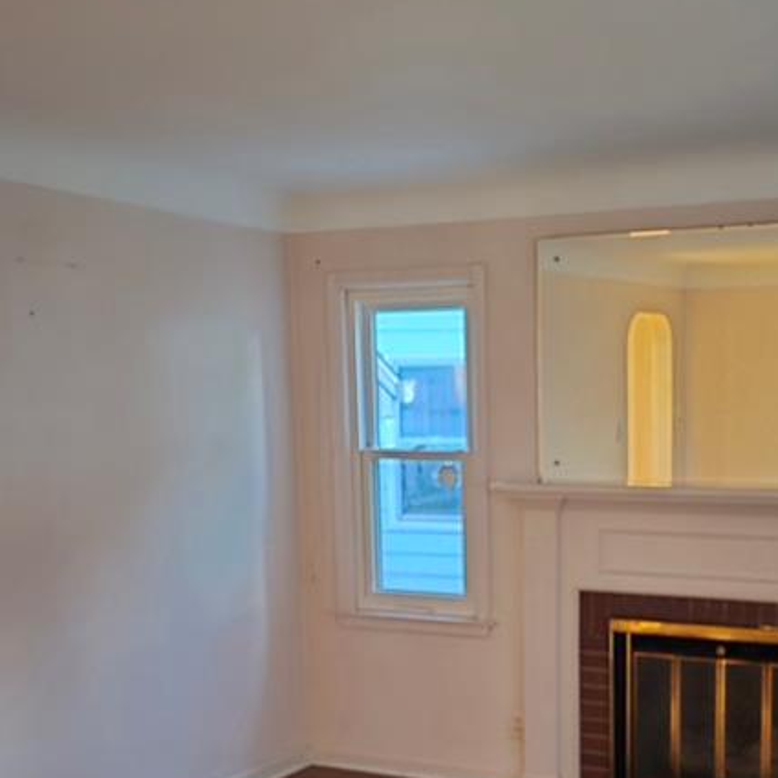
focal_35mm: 49
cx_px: 525
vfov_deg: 33.9
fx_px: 1246
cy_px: 593
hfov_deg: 34.3
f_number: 1.7
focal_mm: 6.3
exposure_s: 1/30
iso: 2500
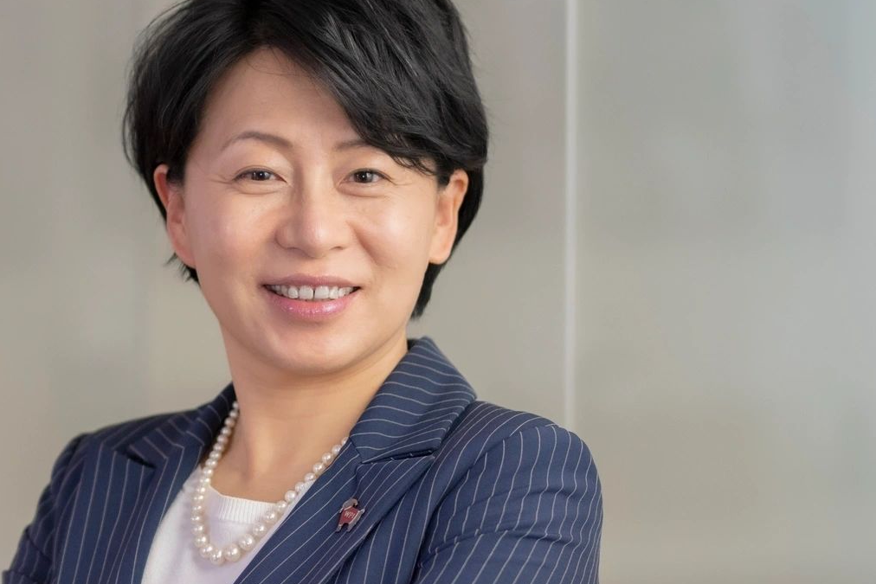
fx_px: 5232
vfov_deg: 6.4
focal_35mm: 215
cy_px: 289
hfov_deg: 9.5
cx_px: 135
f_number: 1.6
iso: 1000
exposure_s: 1/200
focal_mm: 85
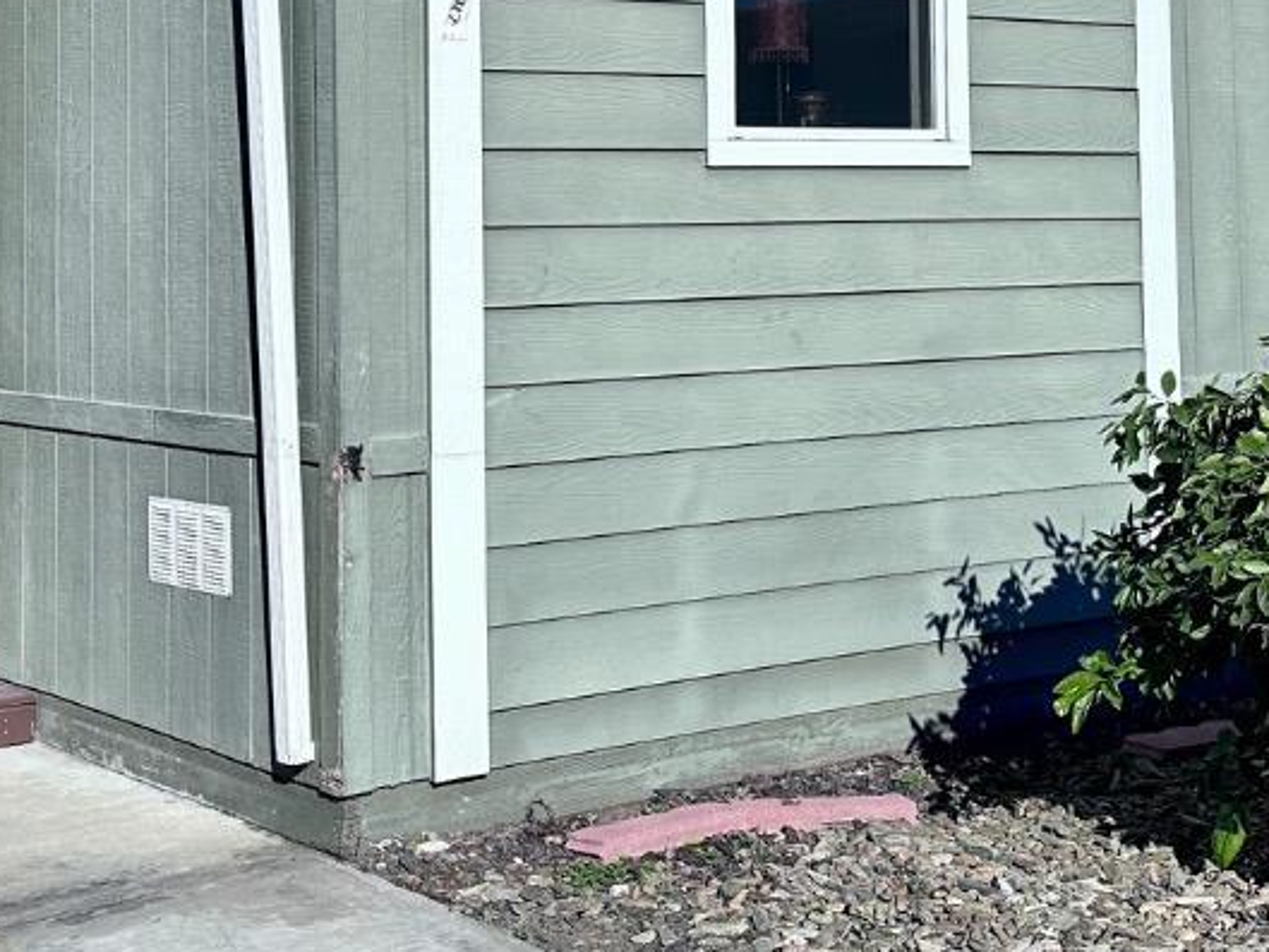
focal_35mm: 68
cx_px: 559
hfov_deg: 28.5
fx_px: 2493
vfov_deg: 21.0
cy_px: 52
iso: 80
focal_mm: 6.86
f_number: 1.78
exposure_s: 1/7576
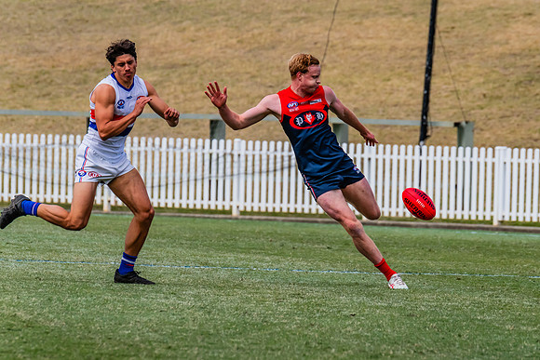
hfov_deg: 3.8
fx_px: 8246
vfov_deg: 2.5
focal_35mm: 550
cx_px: 350
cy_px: 198
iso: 800
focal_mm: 420
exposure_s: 1/1600
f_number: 10
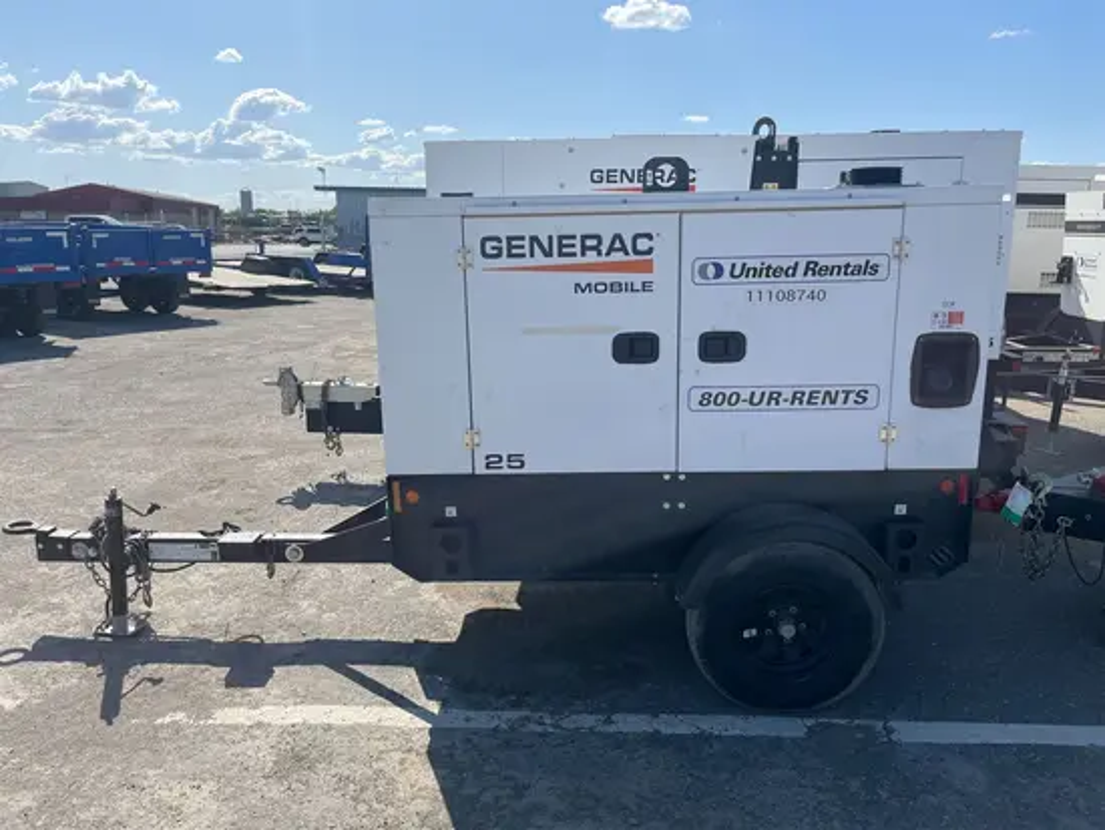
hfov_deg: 67.3
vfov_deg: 53.1
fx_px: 830
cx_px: 552
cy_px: 415
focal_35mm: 26
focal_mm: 5.1
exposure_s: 1/4016
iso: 50
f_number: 1.6
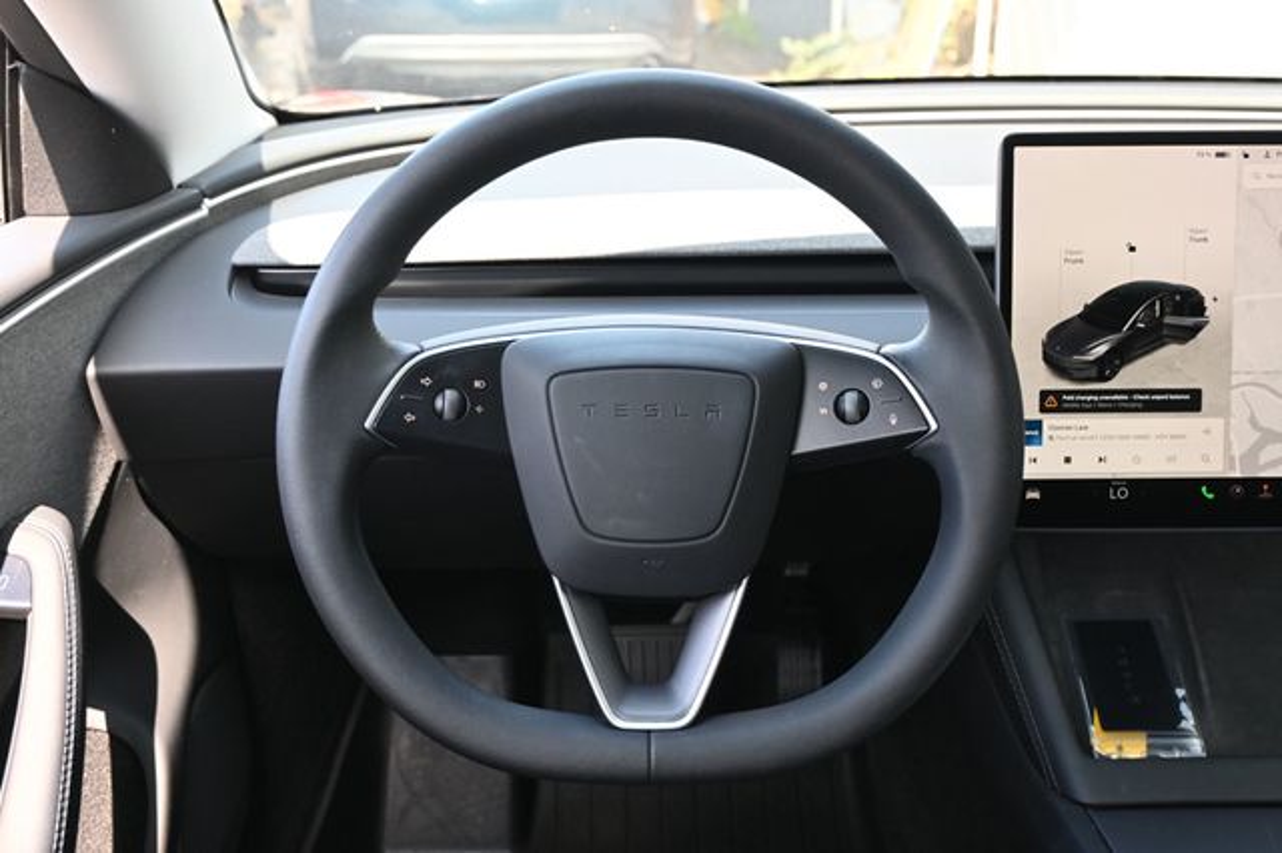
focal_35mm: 41
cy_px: 426
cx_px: 641
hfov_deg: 47.2
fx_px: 1468
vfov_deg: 32.4
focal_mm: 27.5
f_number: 4.5
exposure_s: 1/125
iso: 800
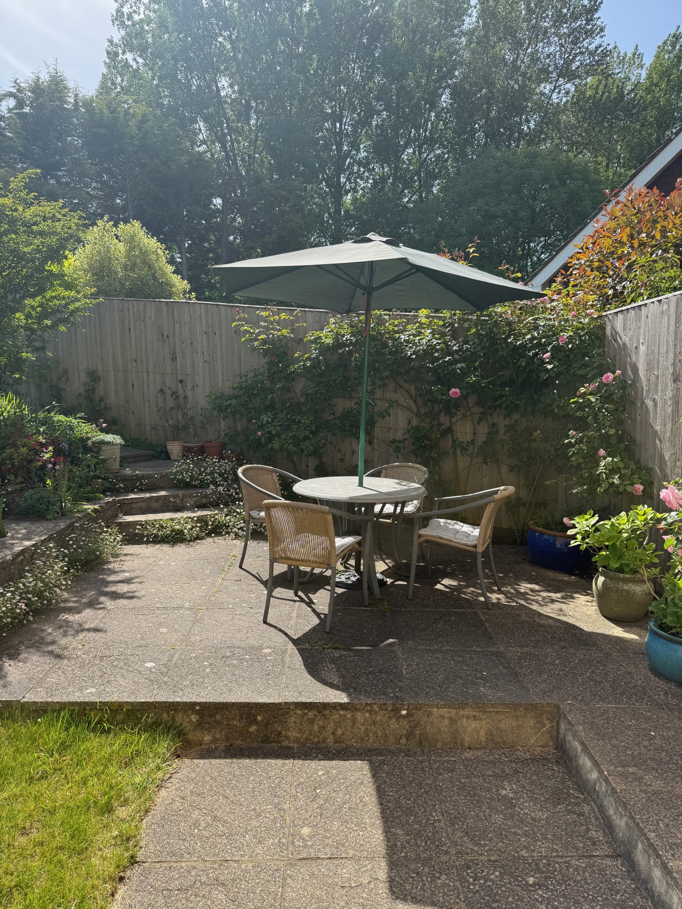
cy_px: 454
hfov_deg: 56.8
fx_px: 630
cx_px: 341
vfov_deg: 71.6
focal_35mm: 24
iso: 80
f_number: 1.78
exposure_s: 1/1770
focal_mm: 6.76
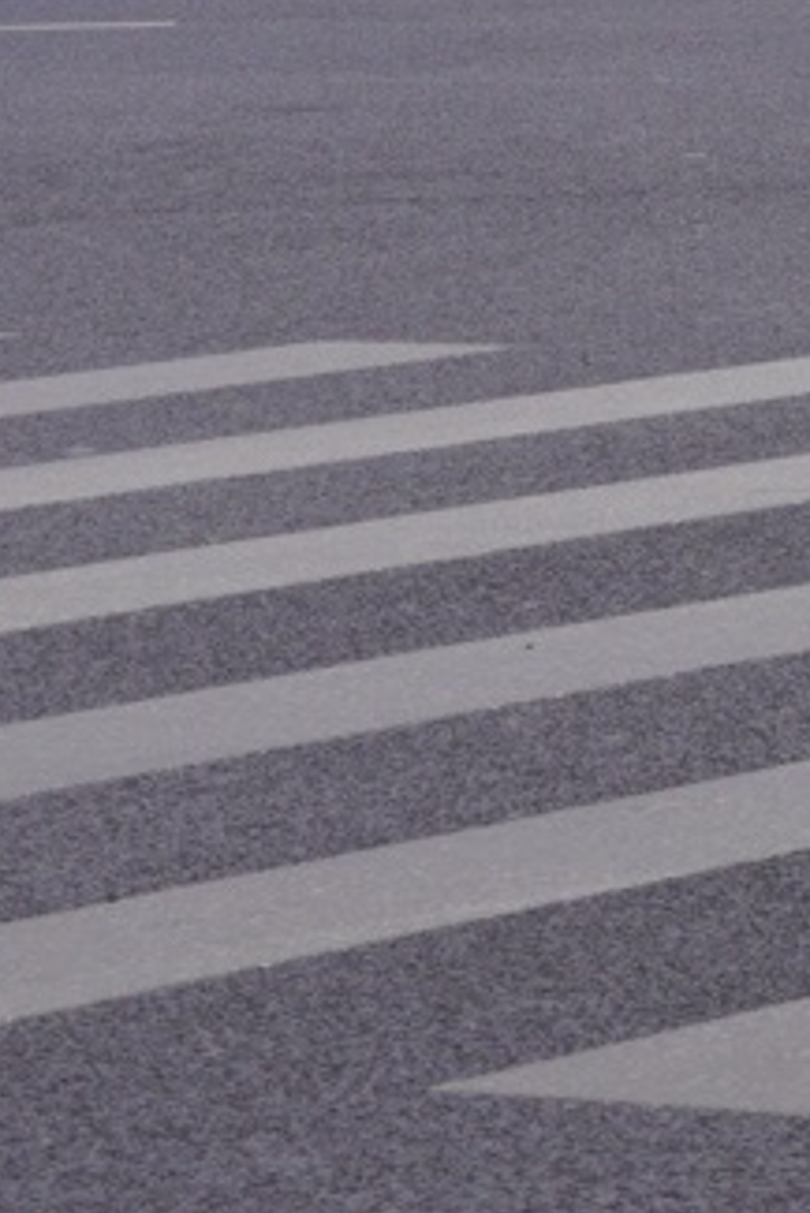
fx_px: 6287
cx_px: 2251
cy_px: -765
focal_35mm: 186
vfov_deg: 10.5
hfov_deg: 6.8
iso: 100
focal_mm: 25
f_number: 6.3
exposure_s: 1/100
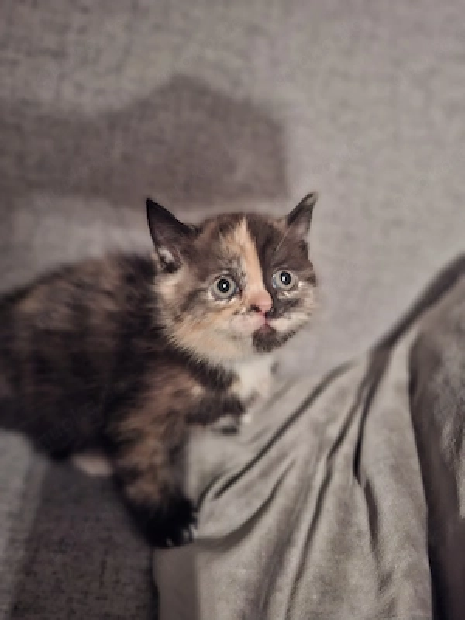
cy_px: 310
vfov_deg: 73.9
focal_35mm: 23
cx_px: 232
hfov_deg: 58.9
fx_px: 412
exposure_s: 1/13
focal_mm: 5.54
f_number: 1.8
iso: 1250
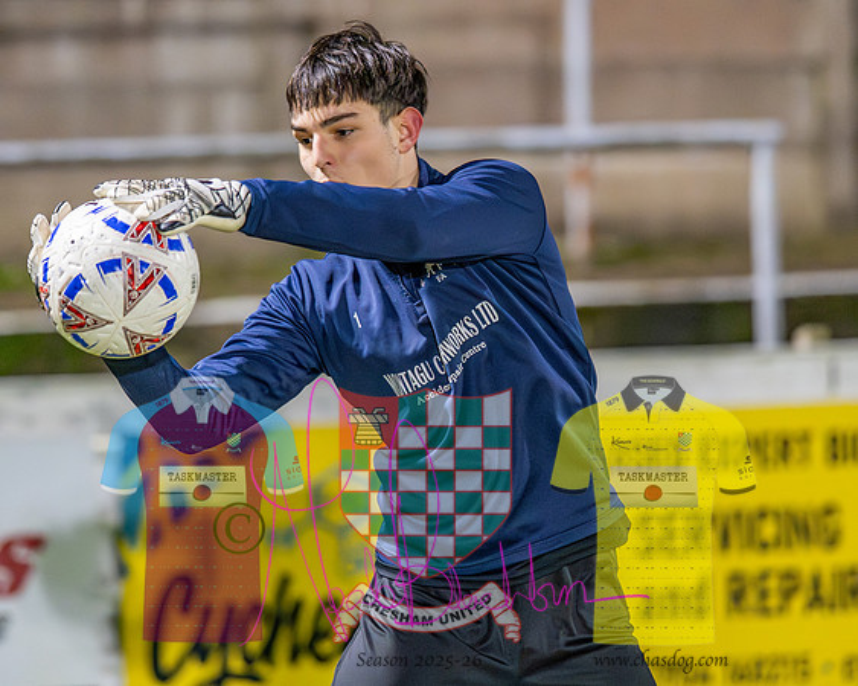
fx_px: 5777
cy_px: 343
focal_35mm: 228
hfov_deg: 8.5
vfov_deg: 6.8
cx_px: 515
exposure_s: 1/1250
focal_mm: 135
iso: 5000
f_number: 1.8
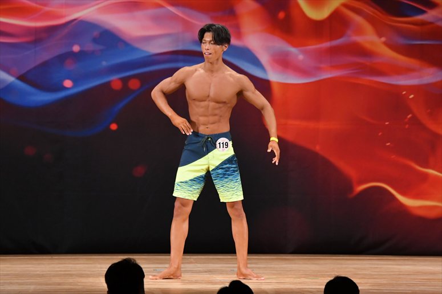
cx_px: 221
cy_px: 147
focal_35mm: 225
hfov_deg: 9.2
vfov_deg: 6.1
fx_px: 2761
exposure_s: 1/400
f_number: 5.6
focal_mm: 150
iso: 3200
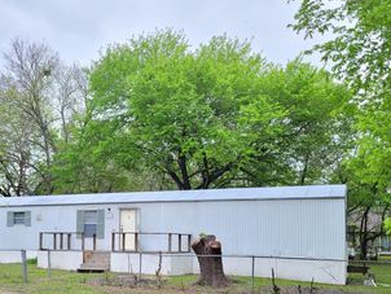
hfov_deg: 43.1
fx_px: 486
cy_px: 218
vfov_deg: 33.0
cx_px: 127
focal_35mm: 43
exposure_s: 1/431
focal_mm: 5.4
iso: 40
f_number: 1.8
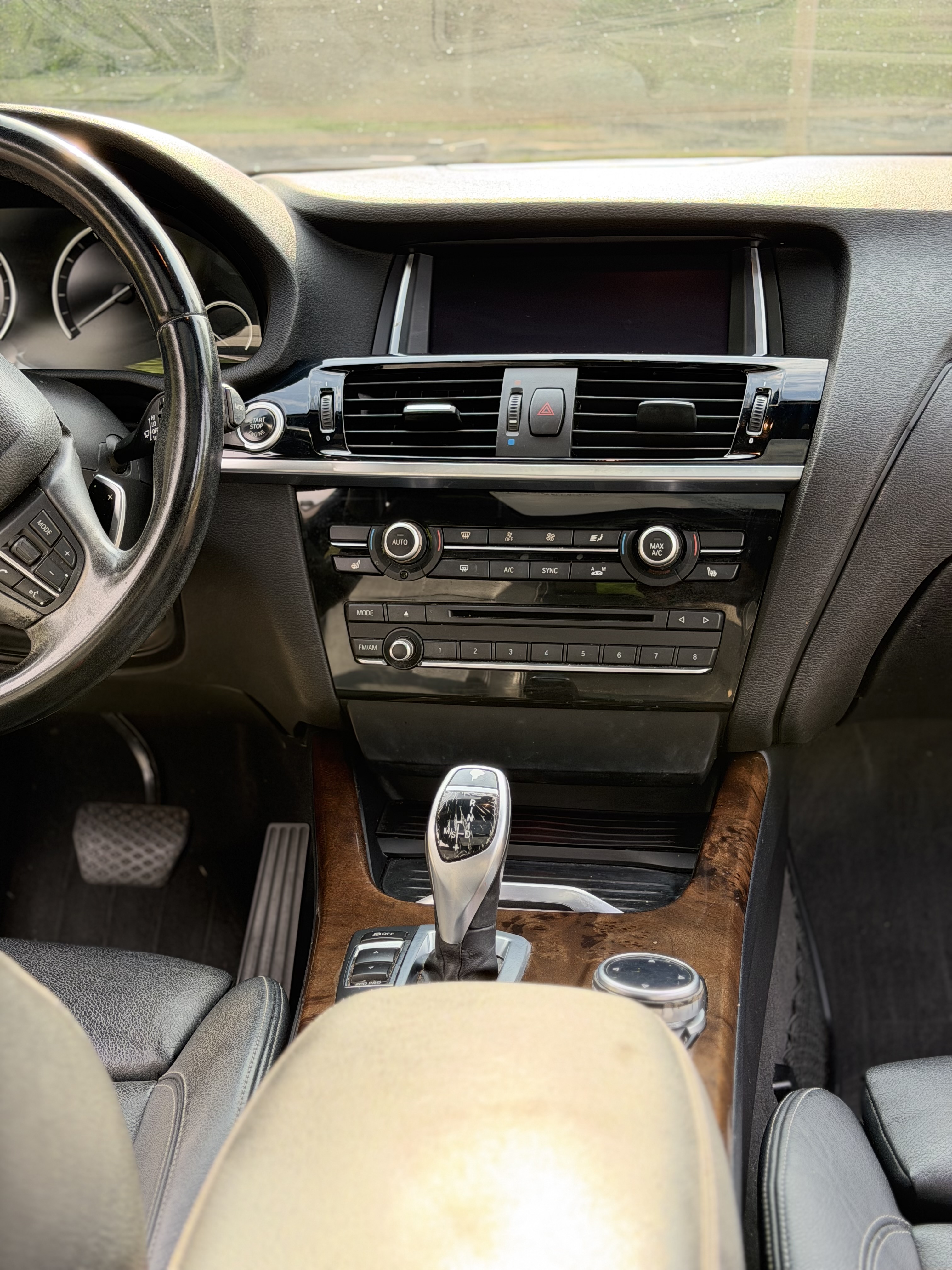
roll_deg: -1.7
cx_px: 476
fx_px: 1760
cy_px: 635
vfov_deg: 39.7
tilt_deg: -16.3
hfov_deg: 30.3
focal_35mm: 48
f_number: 1.78
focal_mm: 6.76
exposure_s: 1/210
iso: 125
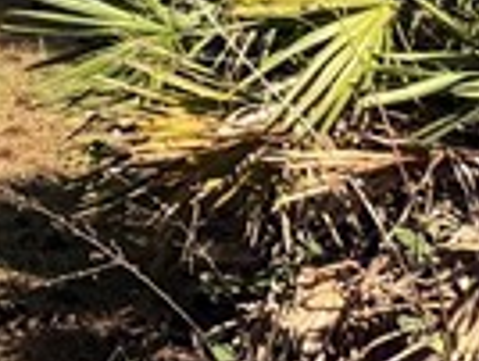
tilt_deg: +13.8
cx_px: -872
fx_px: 2537
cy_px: -944
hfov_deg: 9.1
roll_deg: +1.7
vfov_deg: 6.8
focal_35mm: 183
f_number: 1.78
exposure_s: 1/2525
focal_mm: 6.76
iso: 80
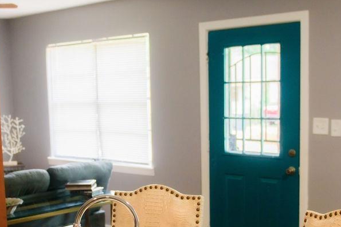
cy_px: 184
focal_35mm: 62
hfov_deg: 32.3
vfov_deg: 21.6
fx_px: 587
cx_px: 133
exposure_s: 1/200
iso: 800
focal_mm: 24
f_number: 2.8
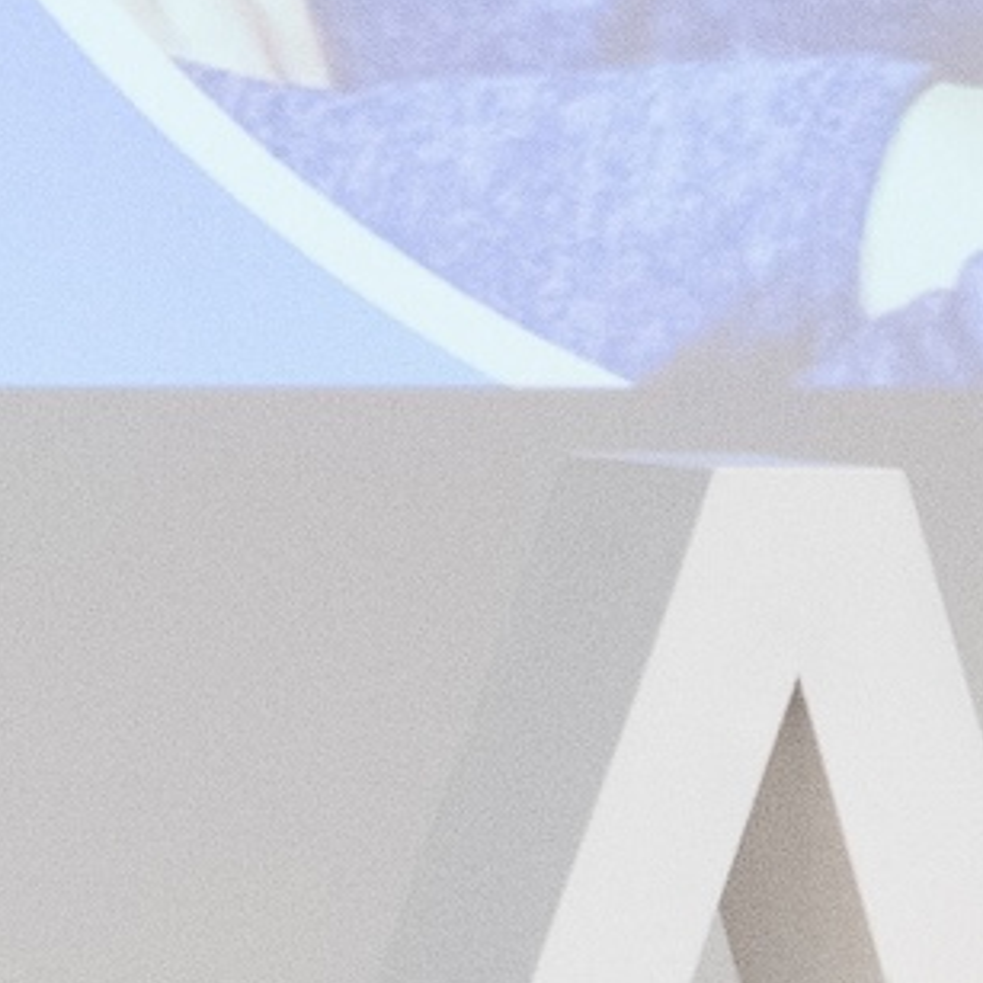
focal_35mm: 407
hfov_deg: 4.3
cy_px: -973
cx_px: 368
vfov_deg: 4.3
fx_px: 13076
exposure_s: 1/250
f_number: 2.8
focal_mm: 40
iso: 3200
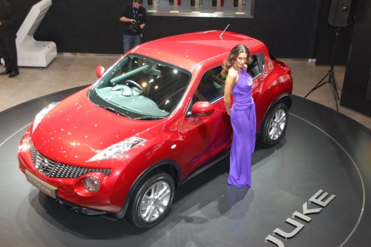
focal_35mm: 45
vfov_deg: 29.8
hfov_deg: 43.6
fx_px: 463
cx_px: 186
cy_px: 124
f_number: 4.5
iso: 640
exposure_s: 1/60
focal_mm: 30
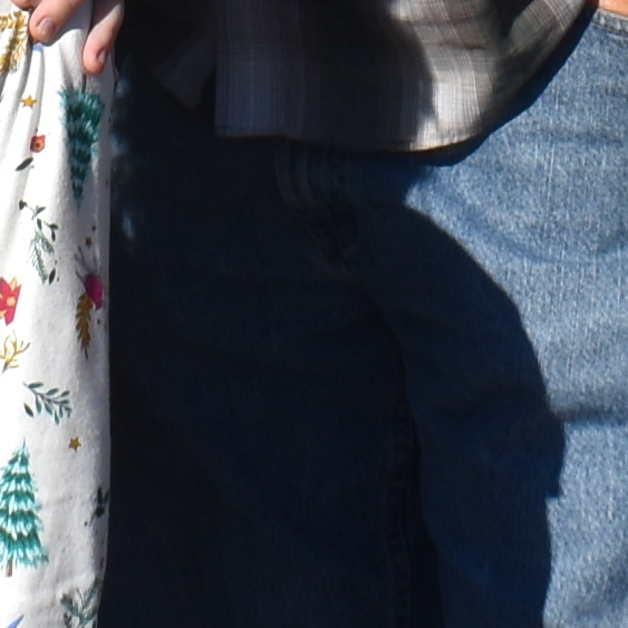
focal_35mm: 326
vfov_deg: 5.2
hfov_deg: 5.4
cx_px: 240
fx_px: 6691
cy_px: -717
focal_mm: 24
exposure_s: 1/400
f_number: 10
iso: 100
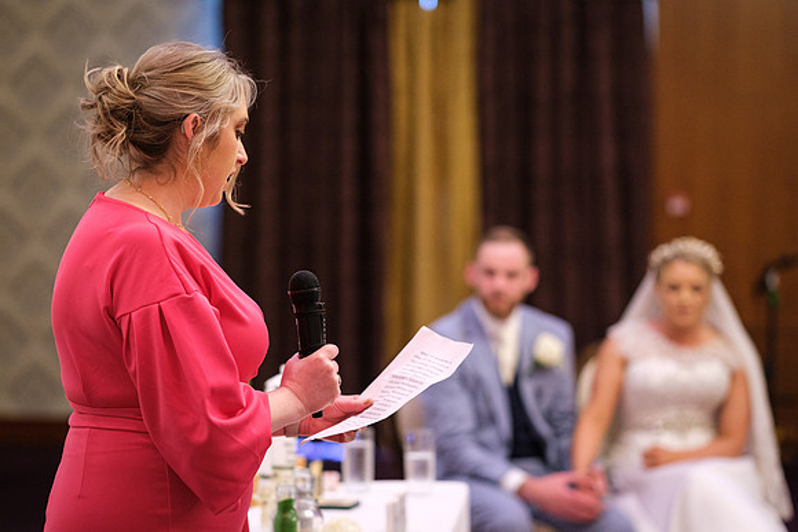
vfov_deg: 10.1
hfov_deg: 15.1
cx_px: 397
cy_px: 266
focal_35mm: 136
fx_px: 3014
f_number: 2
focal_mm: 90
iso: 2000
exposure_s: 1/160
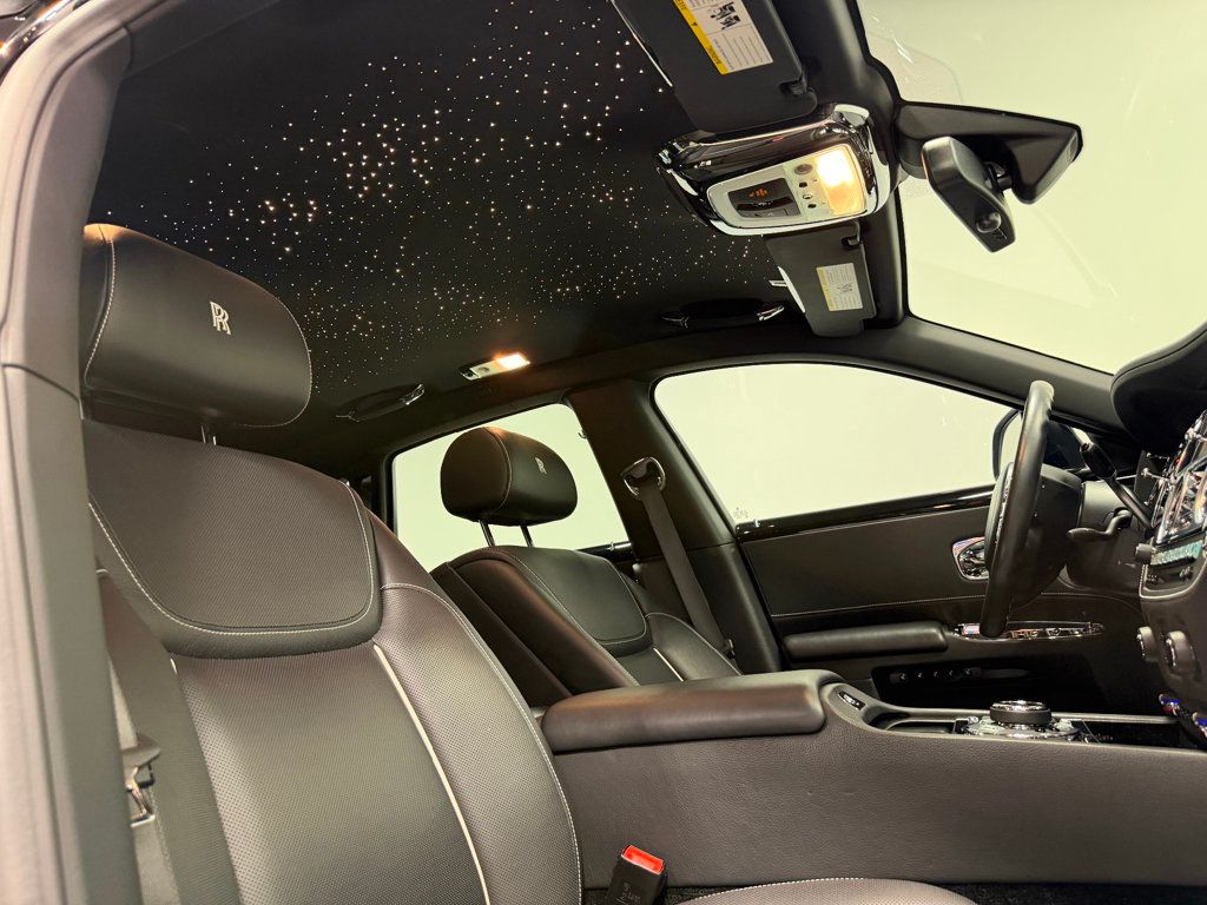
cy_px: 452
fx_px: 837
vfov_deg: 56.8
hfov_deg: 71.6
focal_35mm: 24
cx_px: 604
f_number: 1.78
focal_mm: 6.76
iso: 320
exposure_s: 1/60
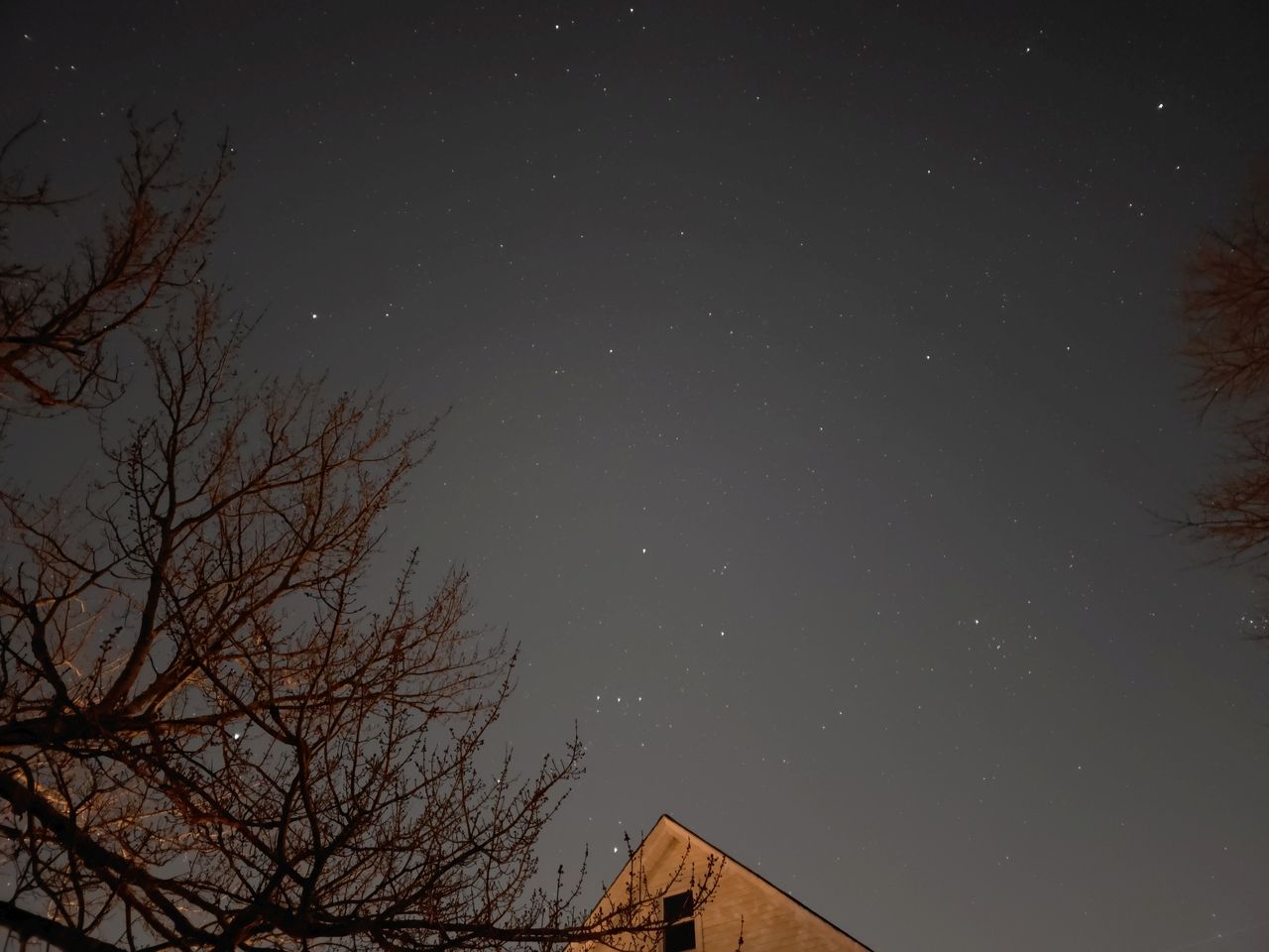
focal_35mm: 23
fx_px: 843
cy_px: 476
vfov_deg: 58.9
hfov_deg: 73.9
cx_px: 634
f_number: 1.7
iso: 320
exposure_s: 15
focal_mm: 6.3
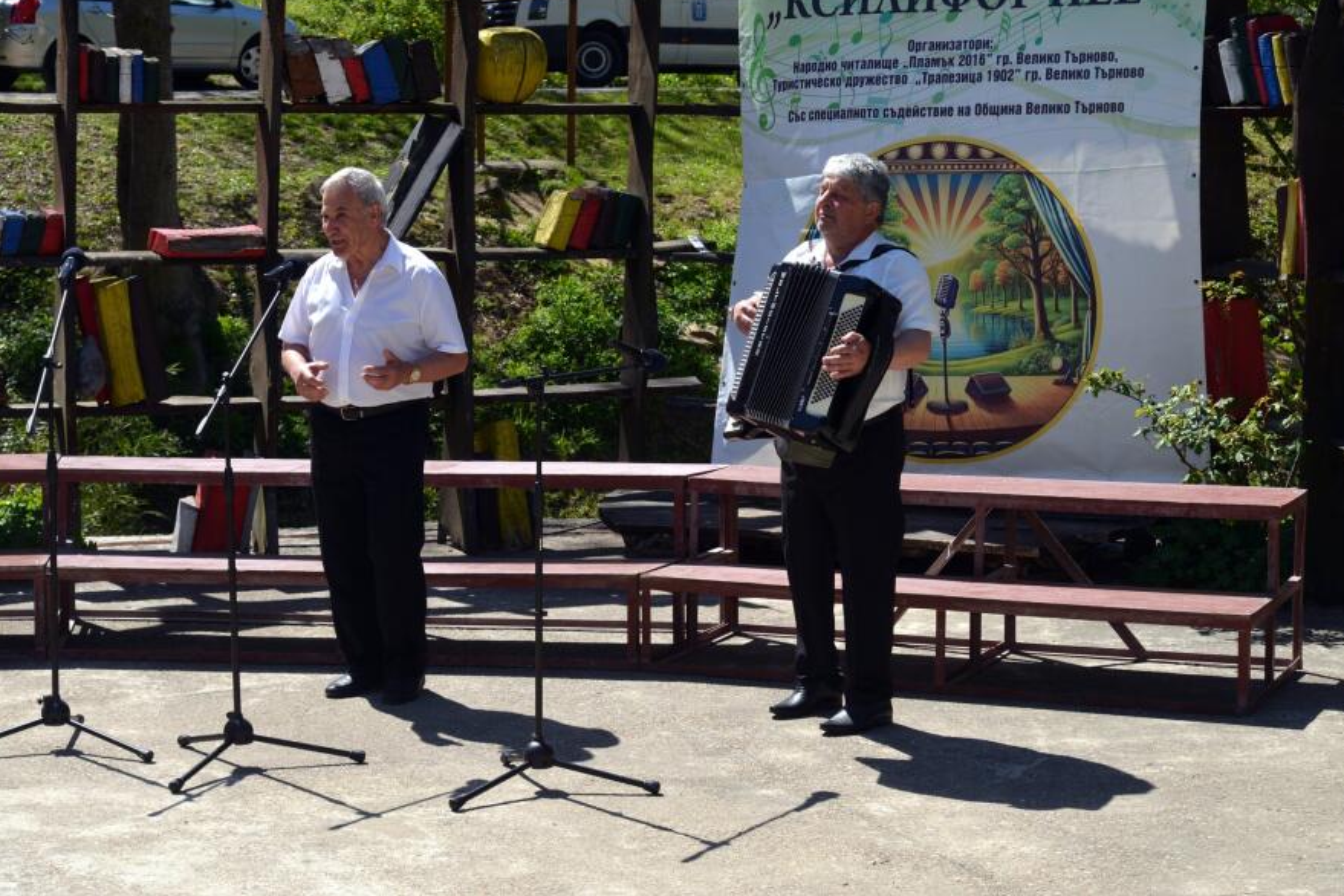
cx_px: 685
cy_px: 439
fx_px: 3136
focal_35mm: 84
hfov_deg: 24.2
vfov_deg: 16.3
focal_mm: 82
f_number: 5.6
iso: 100
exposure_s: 1/125
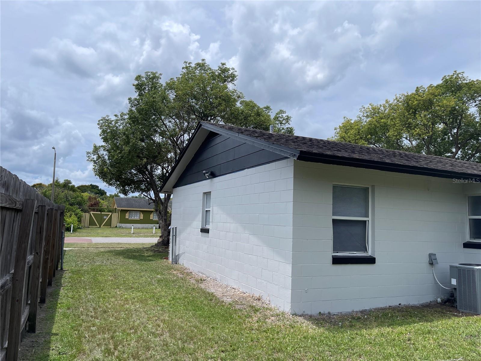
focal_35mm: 25
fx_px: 347
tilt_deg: +6.0
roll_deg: -1.5
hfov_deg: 69.4
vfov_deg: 54.9
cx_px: 240
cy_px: 180
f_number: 1.6
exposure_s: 1/6579
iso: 32
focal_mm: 5.1
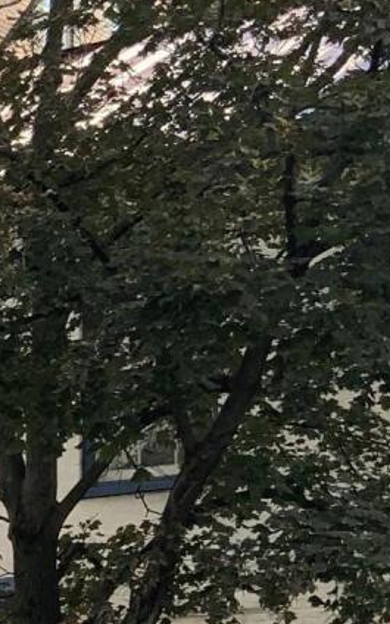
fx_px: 2466
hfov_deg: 8.4
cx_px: -500
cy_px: 711
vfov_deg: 14.1
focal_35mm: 145
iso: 16
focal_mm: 3
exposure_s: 1/540
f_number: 1.8
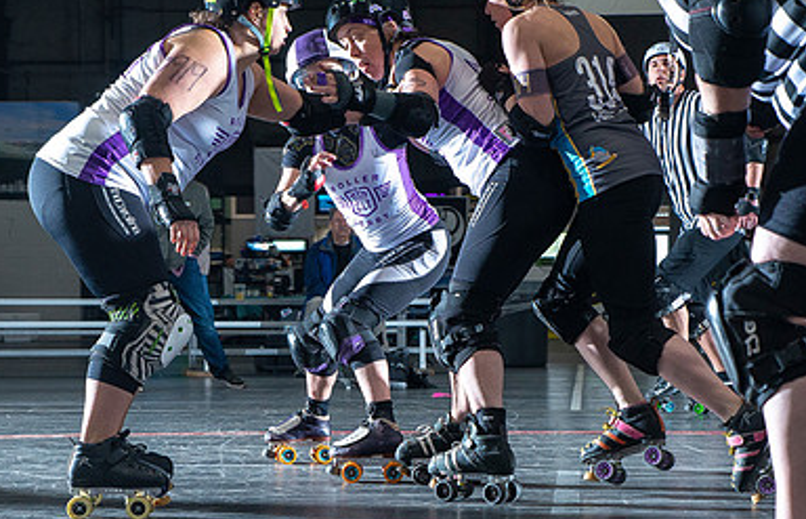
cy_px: 423
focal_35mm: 94
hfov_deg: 21.9
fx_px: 2082
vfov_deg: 14.1
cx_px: 394
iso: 800
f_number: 7.1
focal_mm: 50
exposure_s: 1/160
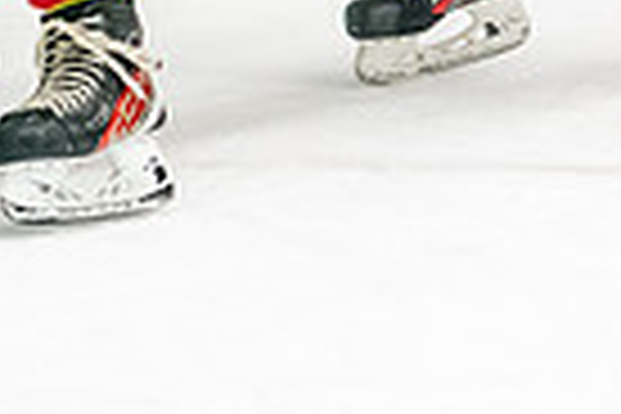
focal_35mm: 524
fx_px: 9038
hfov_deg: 3.9
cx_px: 240
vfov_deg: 2.6
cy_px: -276
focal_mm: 100
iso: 4000
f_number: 2.8
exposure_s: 1/800
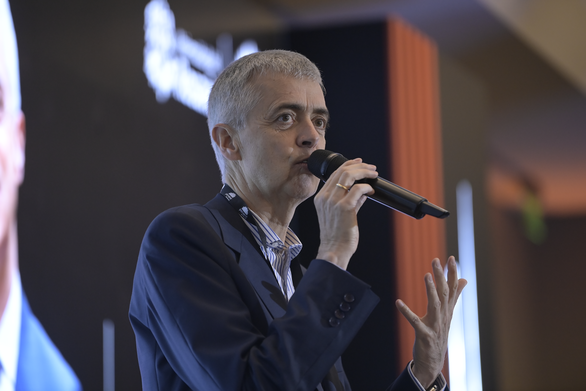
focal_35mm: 180
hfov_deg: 11.4
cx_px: 293
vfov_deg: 7.6
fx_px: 2930
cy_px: 196
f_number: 2.8
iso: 3200
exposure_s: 1/400
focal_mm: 180
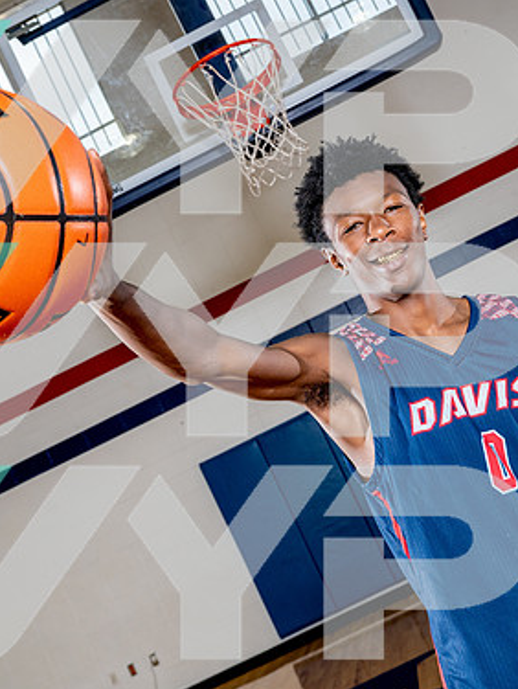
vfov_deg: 36.8
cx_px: 294
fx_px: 1036
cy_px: 341
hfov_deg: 28.1
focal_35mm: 52
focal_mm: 35
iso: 400
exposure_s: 1/250
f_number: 7.1
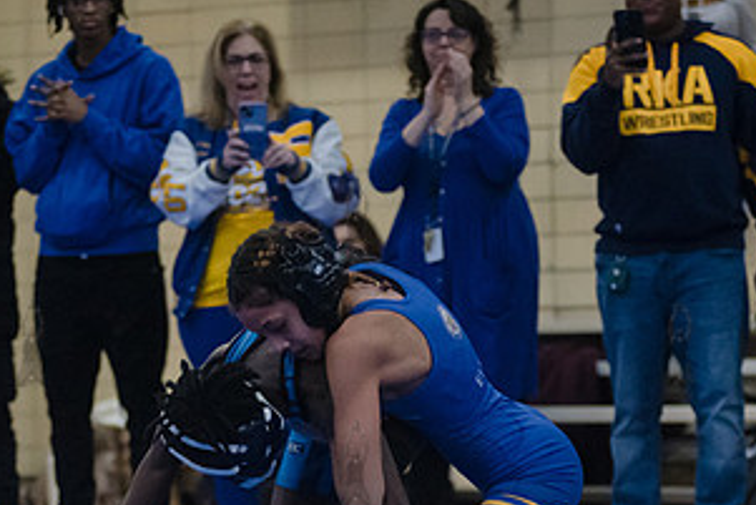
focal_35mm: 213
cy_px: 464
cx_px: 354
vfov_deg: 6.4
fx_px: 4475
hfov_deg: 9.7
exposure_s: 1/400
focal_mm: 105
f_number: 3.2
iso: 6400
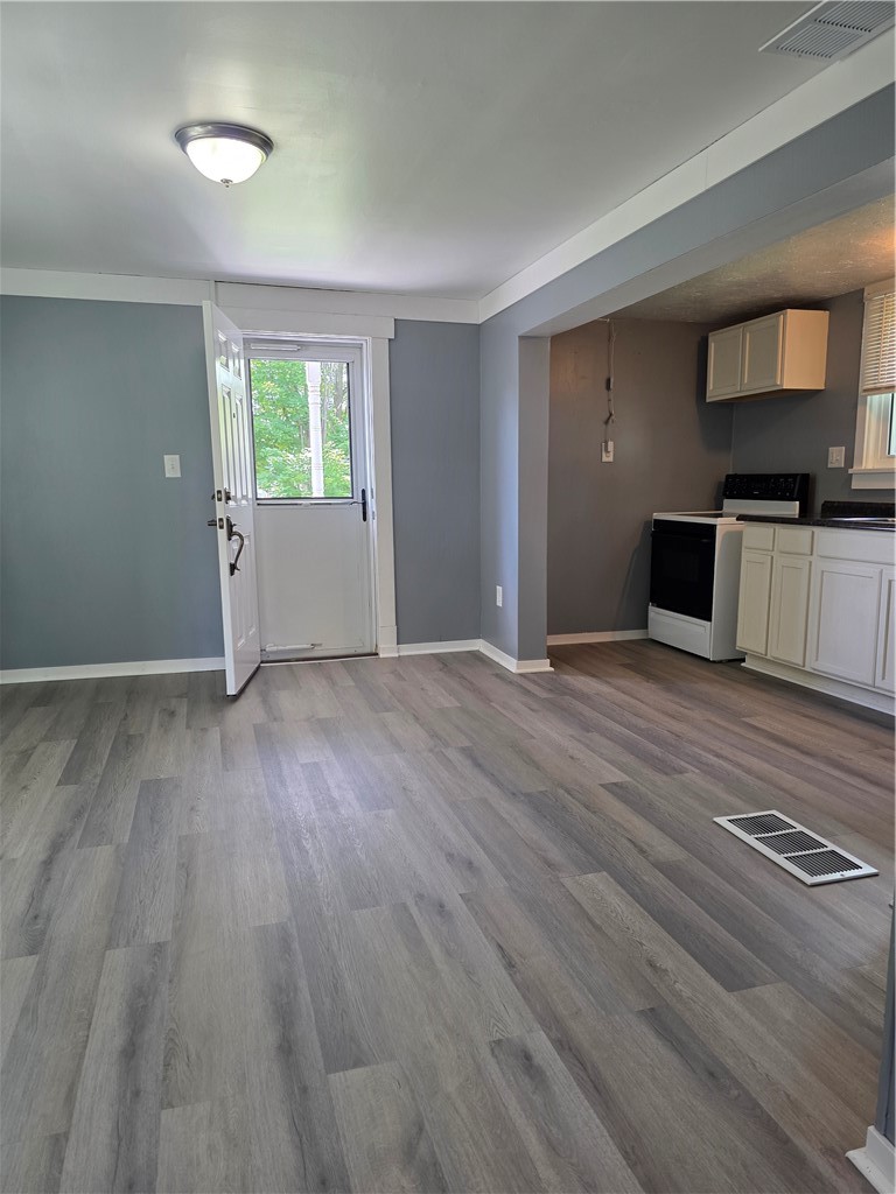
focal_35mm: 23
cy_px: 597
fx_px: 794
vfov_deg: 73.9
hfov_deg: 58.9
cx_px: 448
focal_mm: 6.3
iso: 125
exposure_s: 1/120
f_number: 1.7
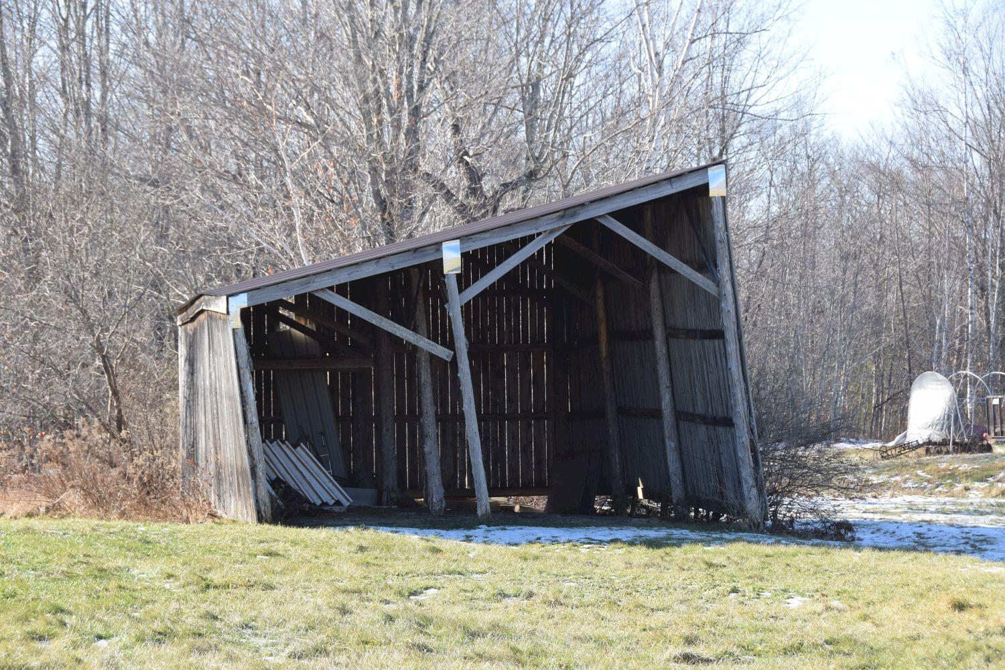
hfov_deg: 20.9
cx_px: 502
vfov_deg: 14.0
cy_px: 335
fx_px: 2722
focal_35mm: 98
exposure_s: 1/250
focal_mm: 65
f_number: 8
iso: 280
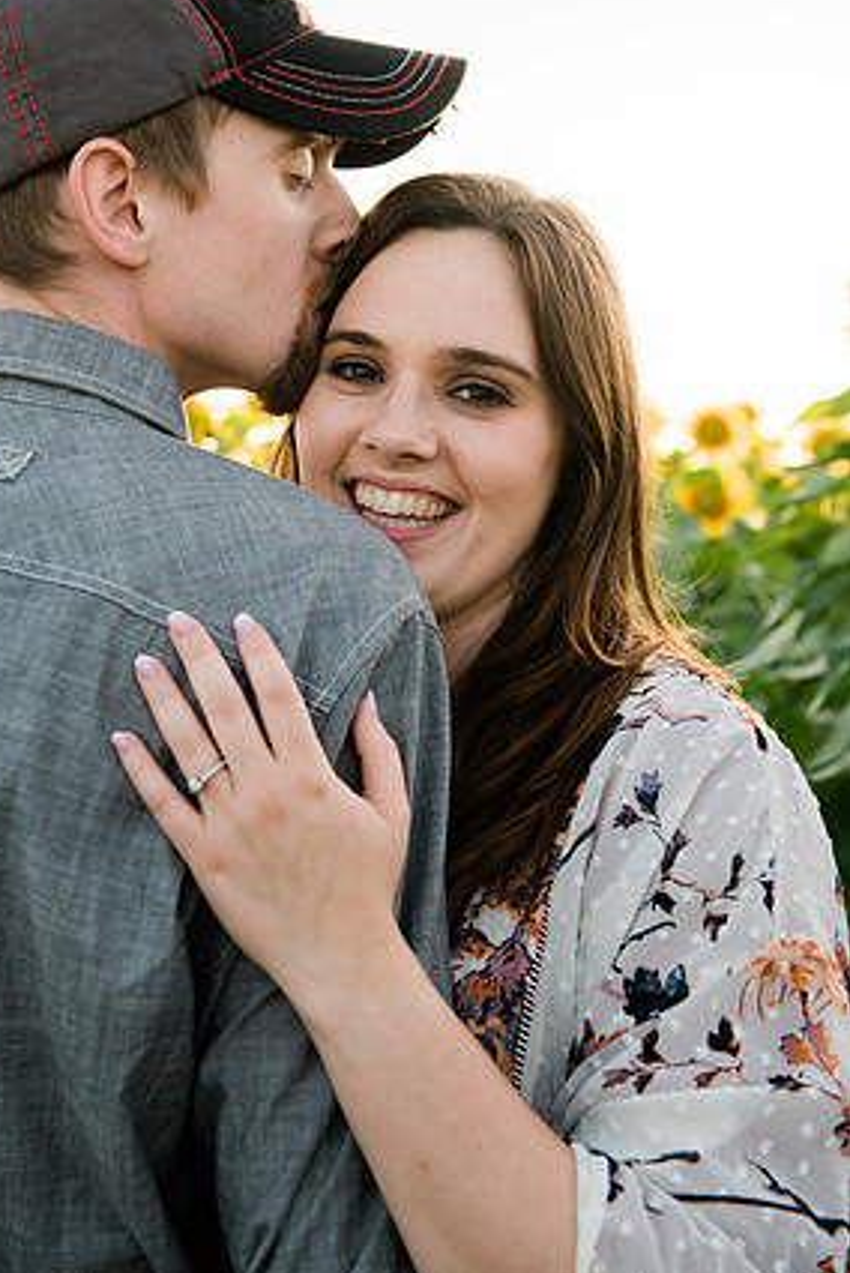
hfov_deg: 24.7
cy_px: 626
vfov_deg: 36.2
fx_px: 1945
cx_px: 404
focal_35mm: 55
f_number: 5.6
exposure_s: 1/320
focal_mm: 52
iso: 320
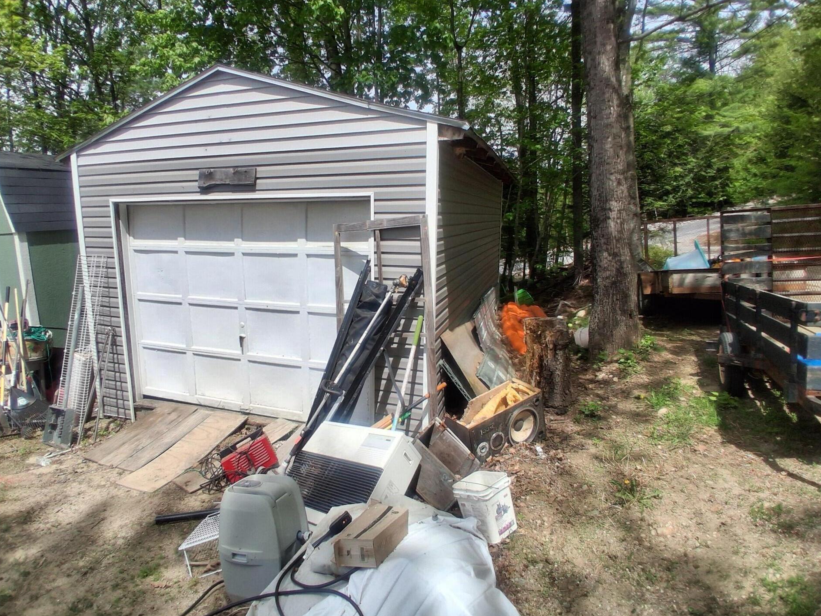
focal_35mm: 18
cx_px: 394
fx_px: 427
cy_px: 292
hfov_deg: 87.7
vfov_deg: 71.5
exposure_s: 1/1171
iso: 50
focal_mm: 1.4
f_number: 2.2
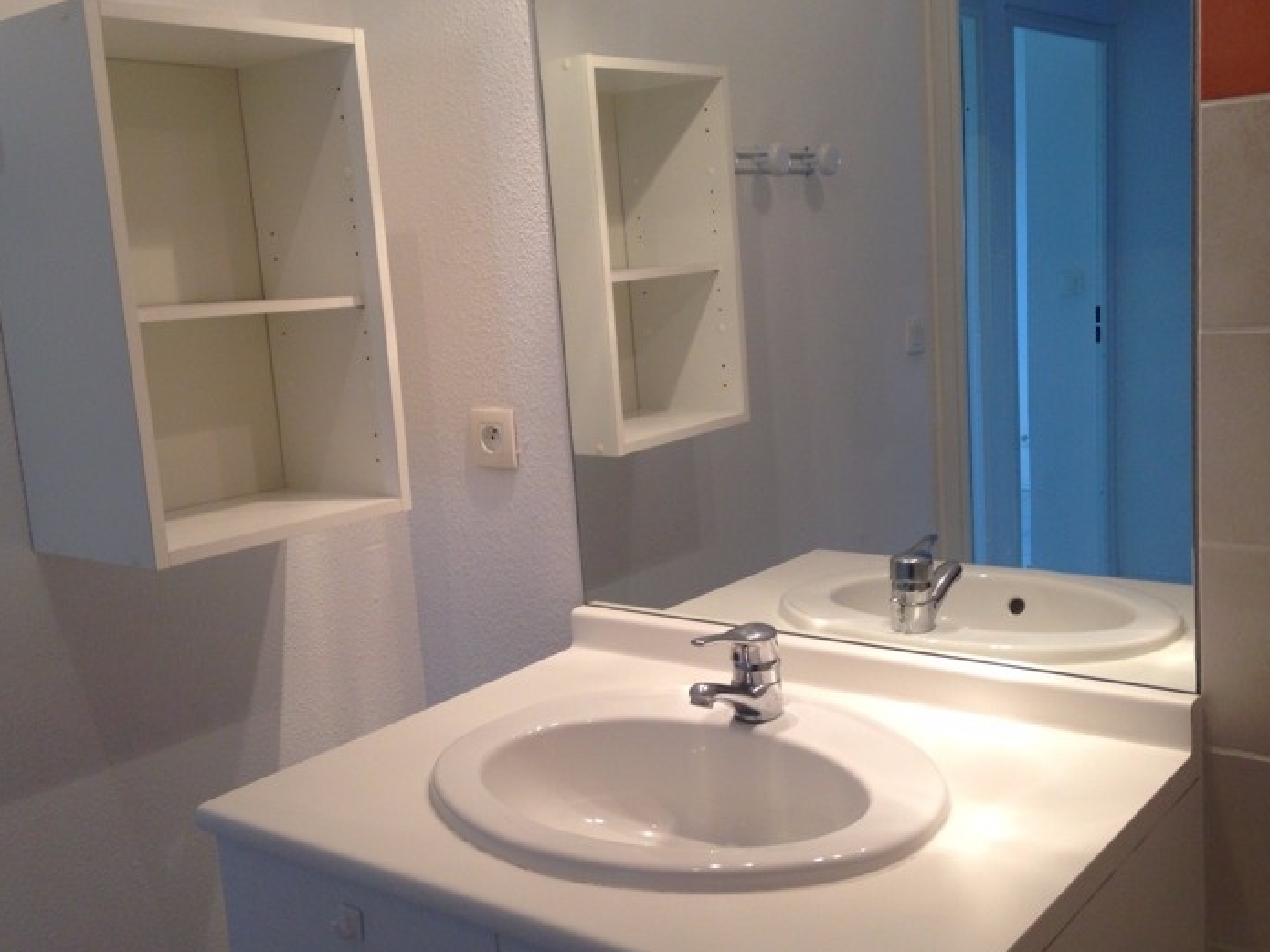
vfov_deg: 37.7
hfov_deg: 49.0
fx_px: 1394
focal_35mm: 38
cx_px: 676
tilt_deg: -10.7
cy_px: 473
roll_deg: +3.7
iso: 50
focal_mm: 4.12
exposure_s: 1/33
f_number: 2.4
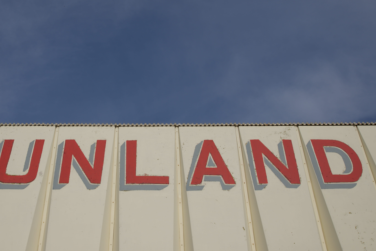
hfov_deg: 43.3
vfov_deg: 29.8
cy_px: 99
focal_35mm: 45
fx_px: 470
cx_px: 142
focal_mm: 35
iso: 125
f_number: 10
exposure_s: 1/800
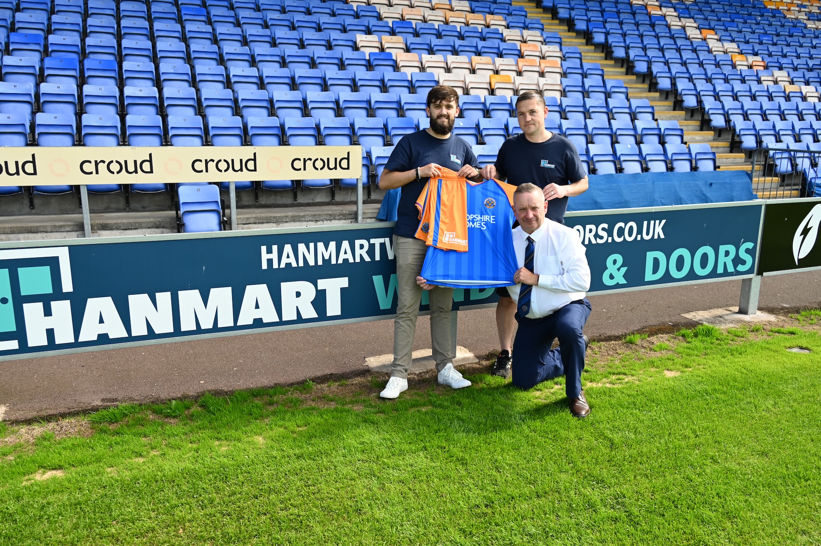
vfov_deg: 44.9
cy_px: 273
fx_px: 661
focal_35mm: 29
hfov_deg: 63.7
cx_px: 410
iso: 200
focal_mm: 29
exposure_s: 1/250
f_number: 5.6
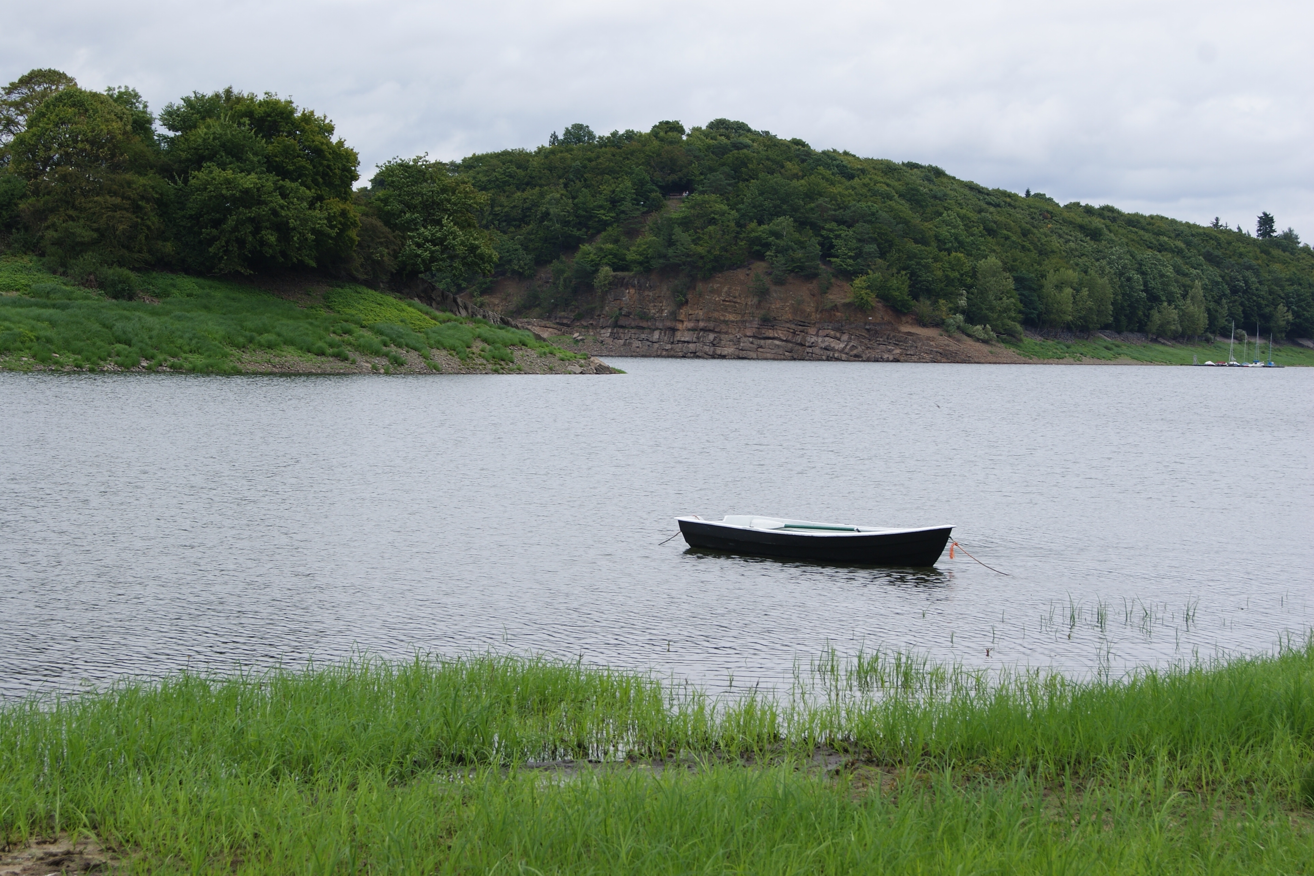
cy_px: 438
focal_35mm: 82
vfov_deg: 16.6
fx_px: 3011
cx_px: 657
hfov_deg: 24.6
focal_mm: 55
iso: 100
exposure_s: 1/125
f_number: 9
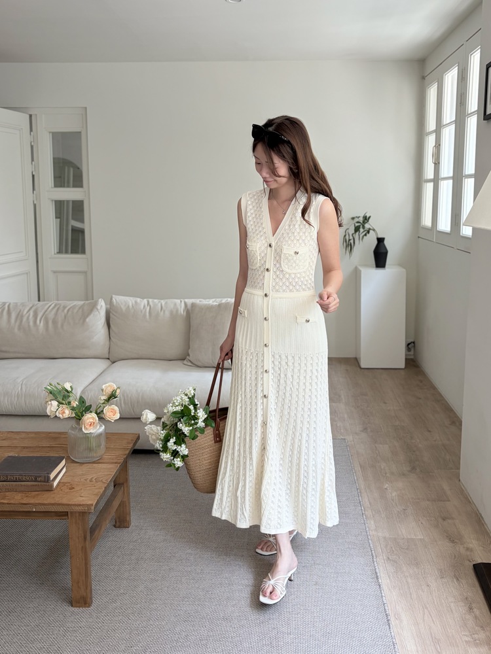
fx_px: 492
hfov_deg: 53.1
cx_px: 246
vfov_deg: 67.3
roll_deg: -2.6
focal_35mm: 26
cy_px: 327
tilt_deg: -7.0
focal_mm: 5.96
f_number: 1.6
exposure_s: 1/122
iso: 64
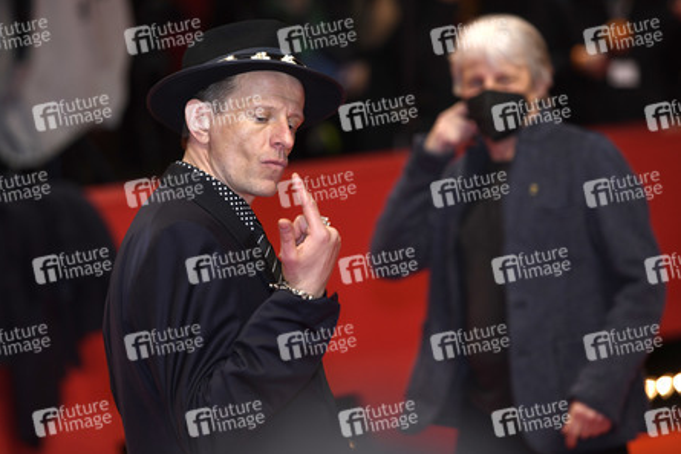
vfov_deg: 8.2
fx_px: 3160
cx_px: 337
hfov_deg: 12.3
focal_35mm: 167
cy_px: 228
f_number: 3.5
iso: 800
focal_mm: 165
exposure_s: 1/400
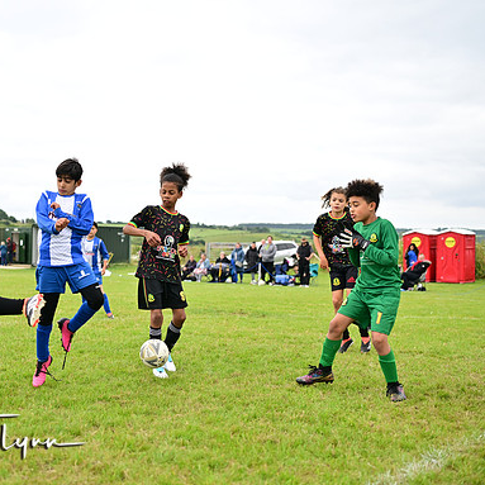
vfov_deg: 37.6
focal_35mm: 45
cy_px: 244
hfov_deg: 37.3
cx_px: 179
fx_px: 713
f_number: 2.2
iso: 400
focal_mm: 35
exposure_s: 1/2500
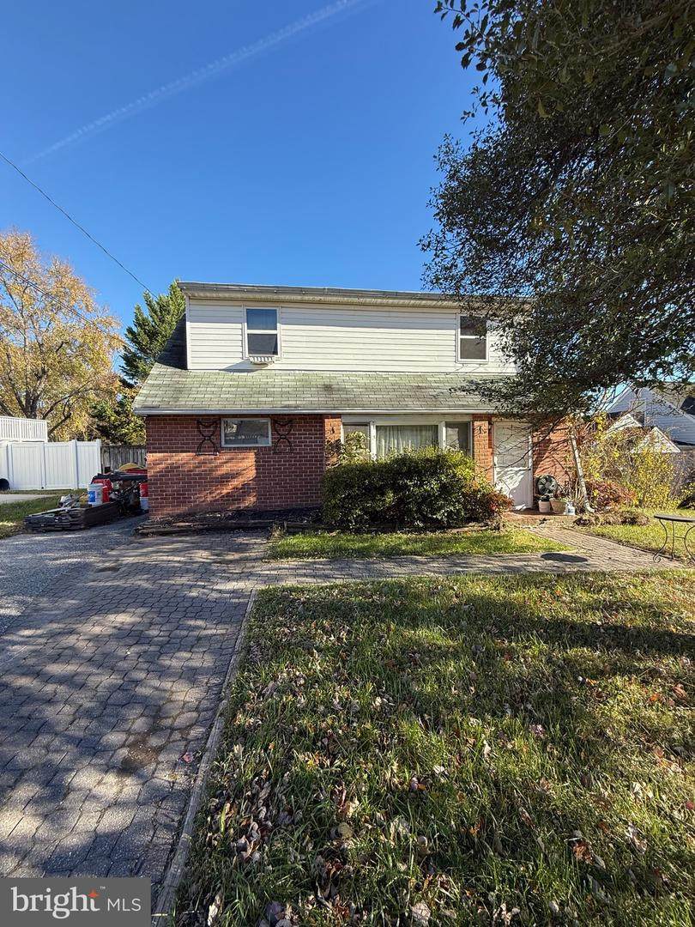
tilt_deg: -1.7
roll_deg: +0.7
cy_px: 464
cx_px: 348
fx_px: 375
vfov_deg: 102.1
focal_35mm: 14
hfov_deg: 85.7
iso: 50
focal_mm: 2.22
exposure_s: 1/631
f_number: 2.2
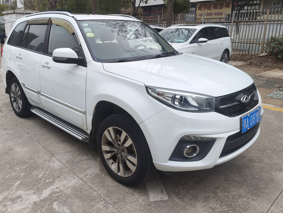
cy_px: 90
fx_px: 221
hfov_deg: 65.2
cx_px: 129
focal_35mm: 27
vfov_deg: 51.1
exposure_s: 1/100
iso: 100
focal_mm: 5.84
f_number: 1.6
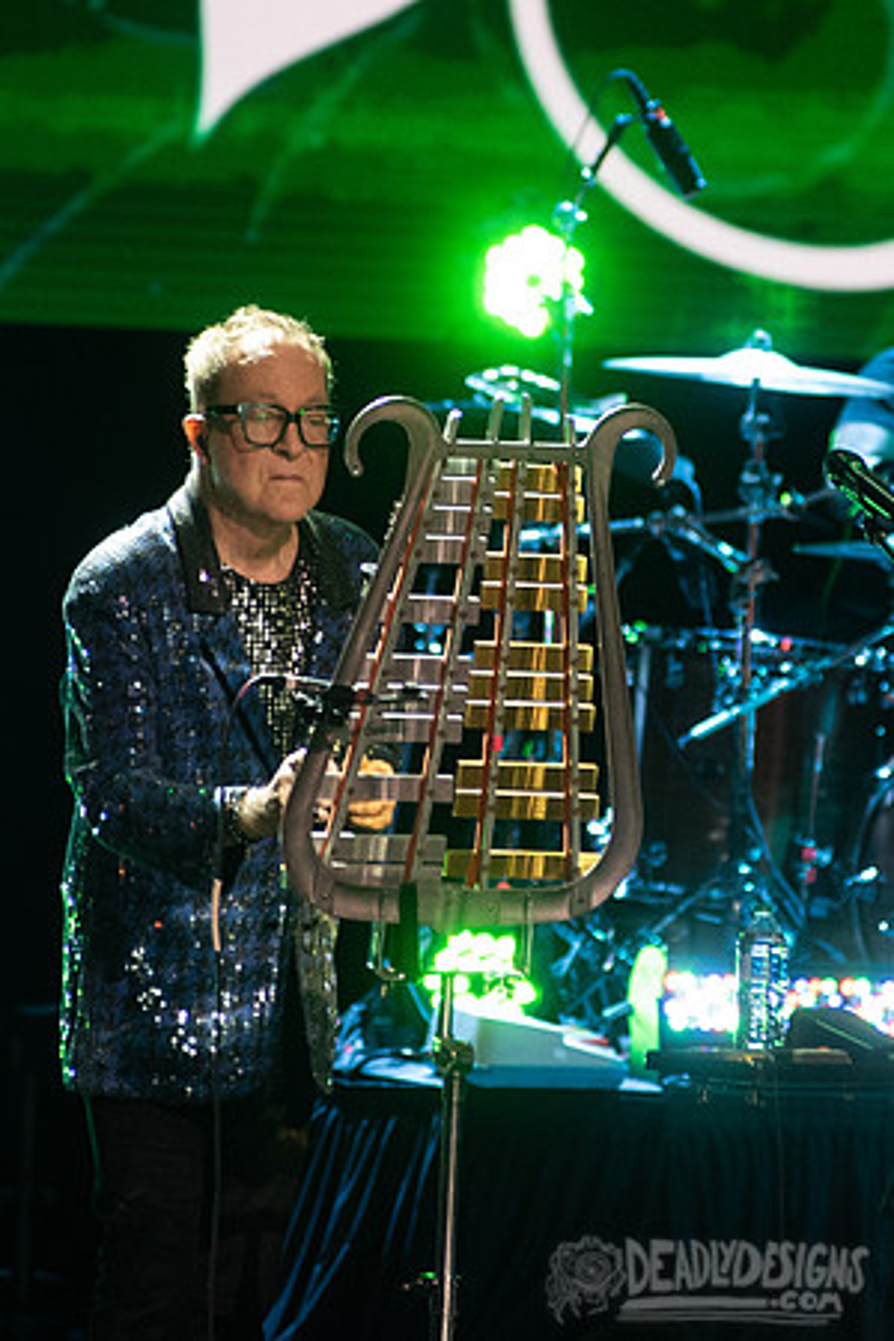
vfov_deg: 4.6
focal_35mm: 445
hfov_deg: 3.1
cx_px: 593
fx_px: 16588
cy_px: 345
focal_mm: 200
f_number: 4
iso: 2000
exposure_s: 1/400
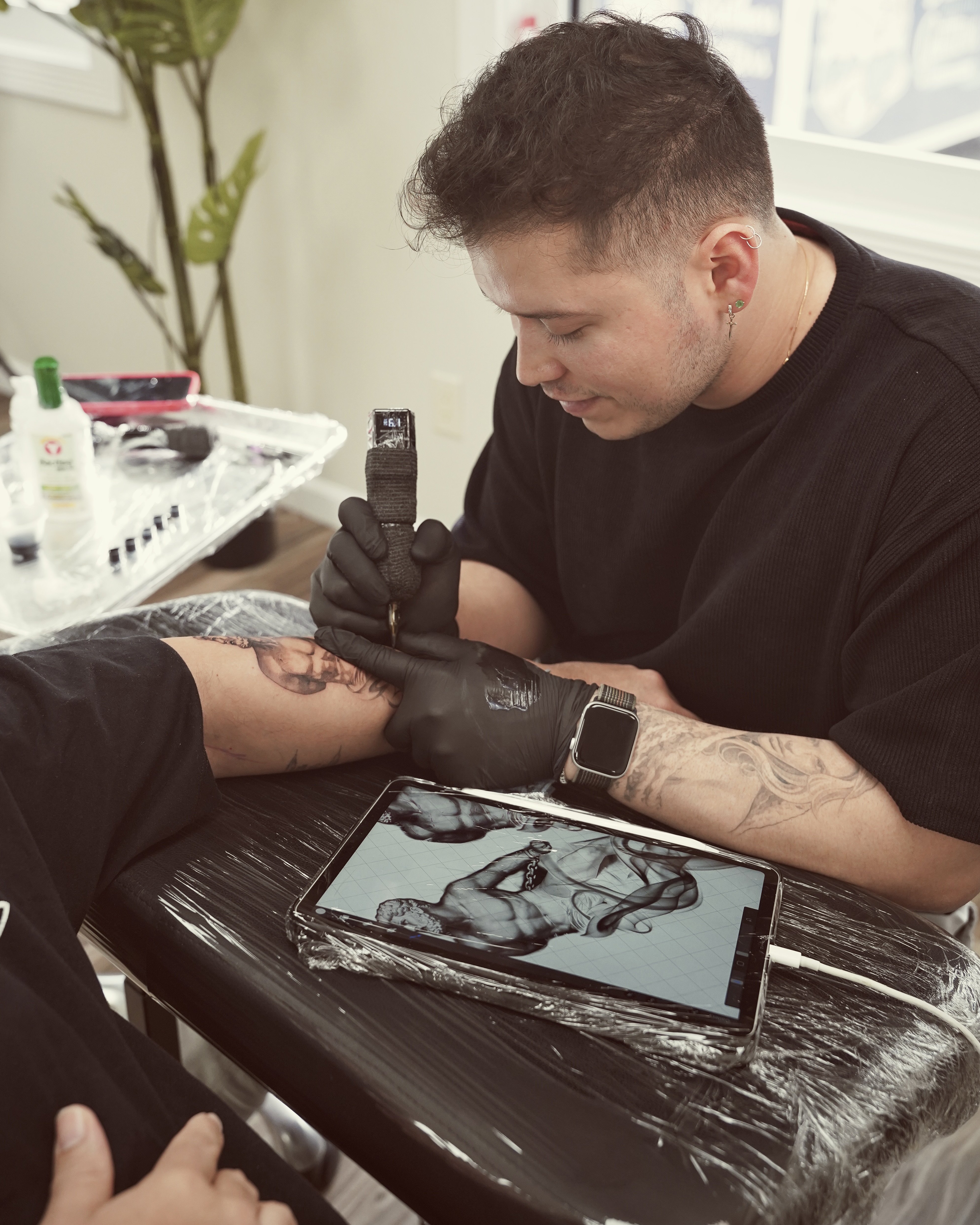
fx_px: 1503
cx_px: 486
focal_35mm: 41
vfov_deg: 44.1
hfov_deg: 36.1
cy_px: 484
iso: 1250
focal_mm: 36.4
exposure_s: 1/160
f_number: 4
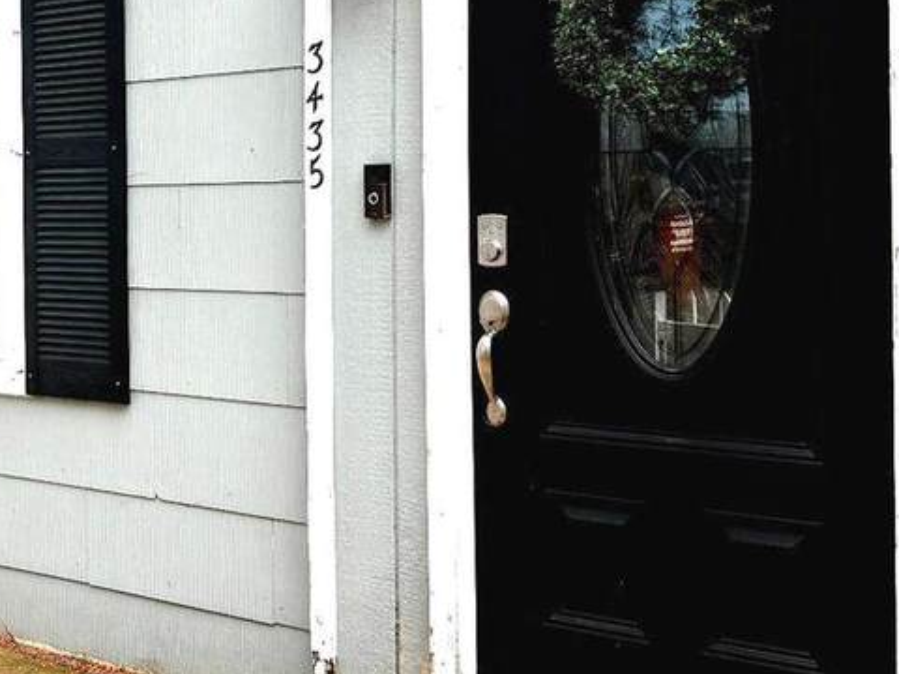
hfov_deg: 27.9
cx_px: -60
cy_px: 198
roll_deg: +1.9
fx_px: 1662
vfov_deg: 22.8
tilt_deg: +1.4
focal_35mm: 64
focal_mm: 6.76
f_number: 1.78
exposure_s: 1/2370
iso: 80
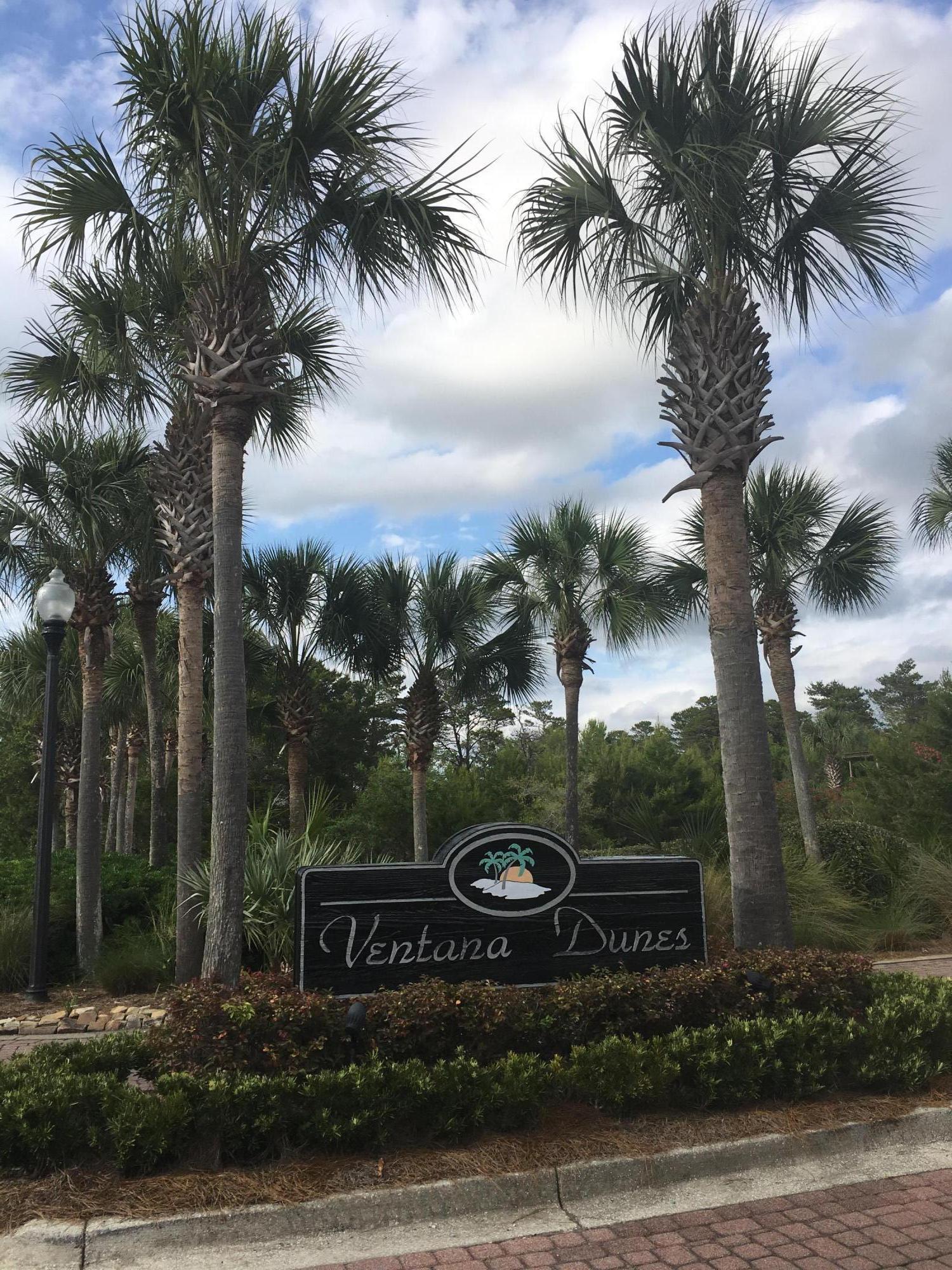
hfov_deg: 48.2
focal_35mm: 29
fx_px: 1063
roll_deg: +1.6
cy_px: 635
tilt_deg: +12.1
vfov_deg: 61.7
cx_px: 476
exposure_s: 1/1570
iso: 25
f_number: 2.2
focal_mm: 4.15
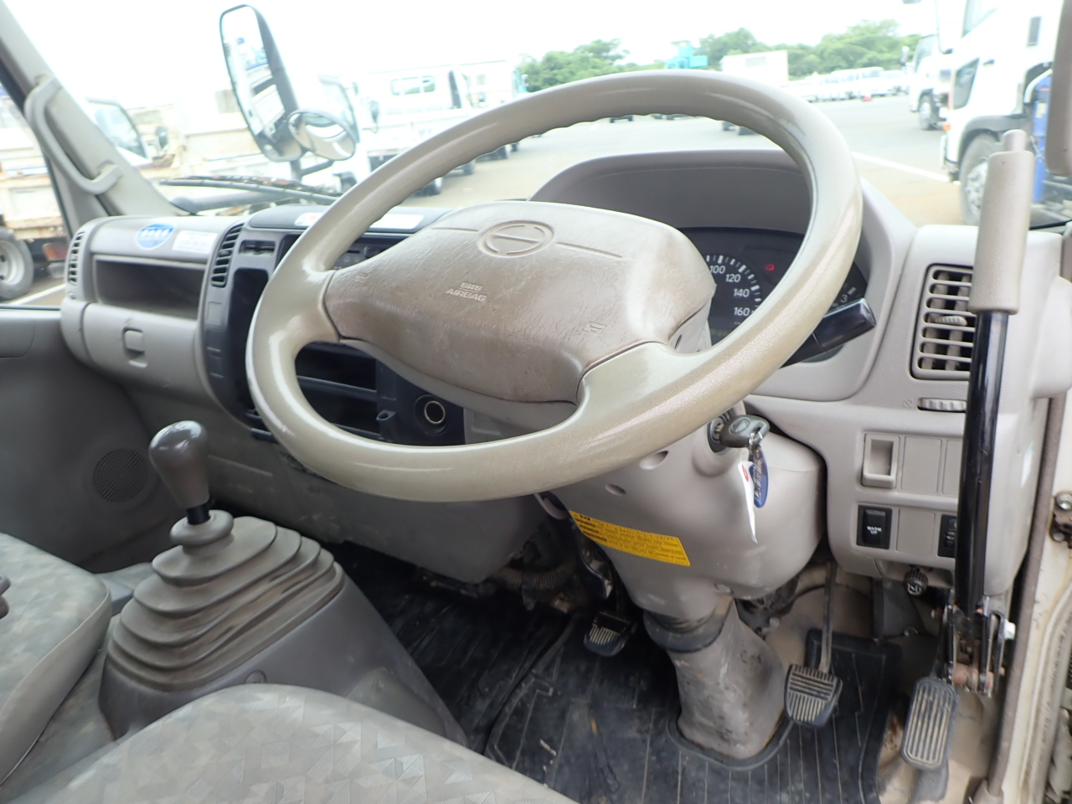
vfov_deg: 54.9
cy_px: 402
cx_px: 536
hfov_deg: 69.4
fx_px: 774
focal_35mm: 25
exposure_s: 1/200
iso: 100
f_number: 2.8
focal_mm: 4.5
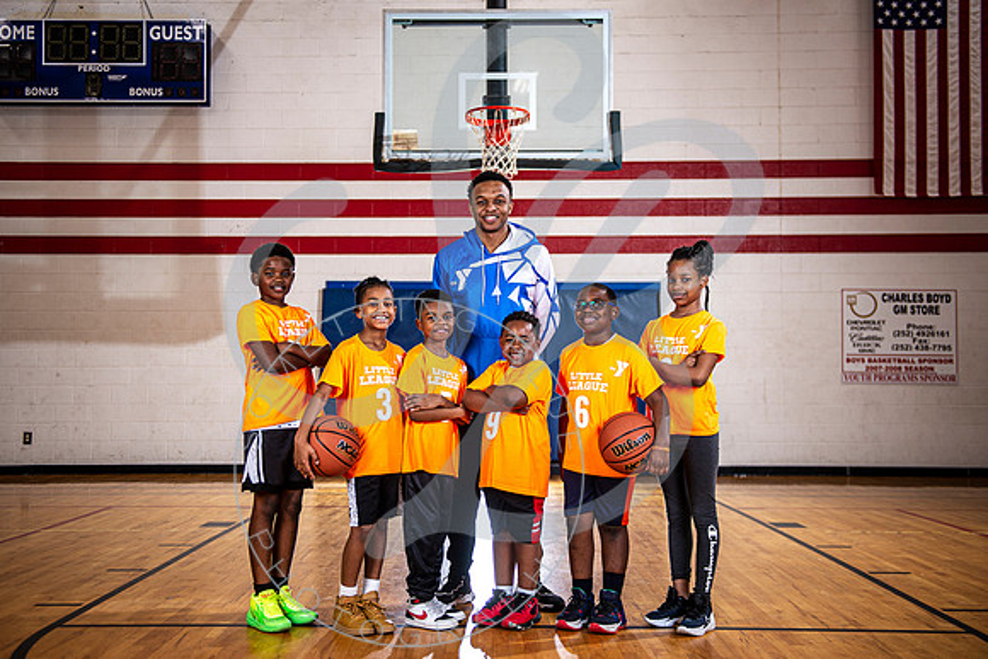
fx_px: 1178
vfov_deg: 31.3
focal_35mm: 43
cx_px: 461
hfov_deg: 45.5
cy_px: 322
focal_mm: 40
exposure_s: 1/200
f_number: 5.6
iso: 200
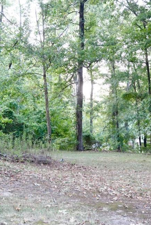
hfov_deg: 18.9
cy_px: 62
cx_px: 62
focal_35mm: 72
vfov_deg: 27.7
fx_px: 452
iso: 2000
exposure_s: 1/200
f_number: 2.8
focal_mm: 29
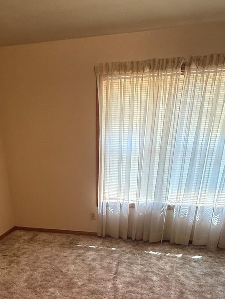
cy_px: 243
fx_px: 234
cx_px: 90
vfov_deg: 59.7
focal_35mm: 27
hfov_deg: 51.0
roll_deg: +0.7
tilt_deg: -23.9
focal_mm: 2.22
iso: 250
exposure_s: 1/120
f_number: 2.2
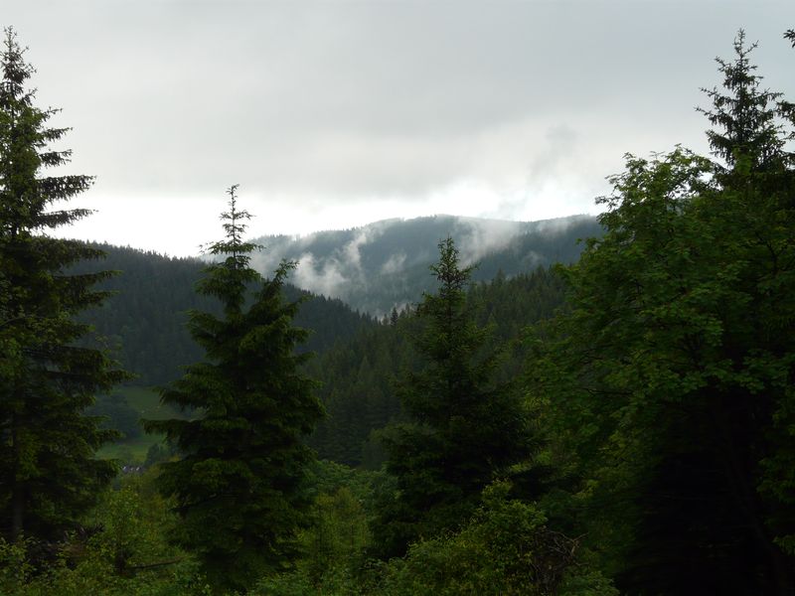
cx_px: 398
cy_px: 298
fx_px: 1171
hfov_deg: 37.5
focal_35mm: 51
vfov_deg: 28.6
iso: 100
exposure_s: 1/125
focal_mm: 8.3
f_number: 4
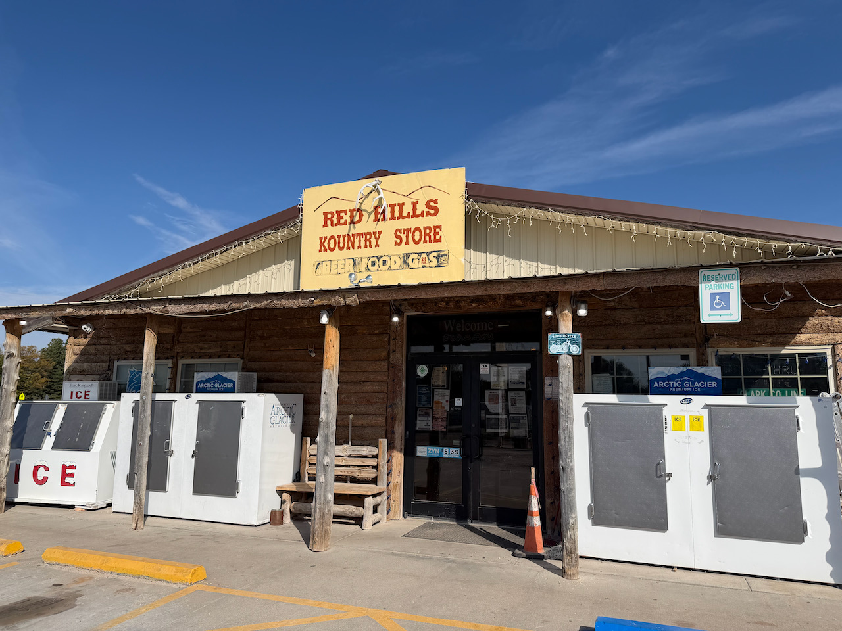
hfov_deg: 71.6
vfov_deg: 56.8
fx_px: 584
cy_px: 316
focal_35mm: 24
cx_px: 421
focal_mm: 6.76
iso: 80
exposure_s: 1/7353
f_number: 1.78
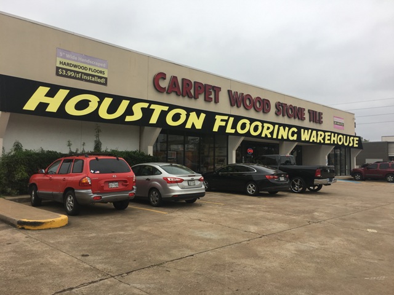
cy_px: 148
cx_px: 197
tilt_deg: +3.3
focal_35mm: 29
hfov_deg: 61.7
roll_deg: -2.1
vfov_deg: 48.2
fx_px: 330
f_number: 2.2
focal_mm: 4.15
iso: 25
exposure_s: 1/516
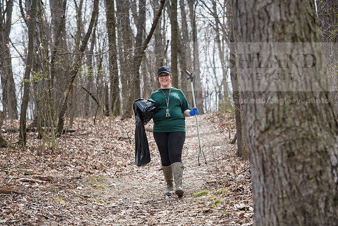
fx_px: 1268
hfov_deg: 15.2
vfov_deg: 10.2
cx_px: 169
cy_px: 113
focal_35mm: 135
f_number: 7.1
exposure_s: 1/250
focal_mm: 135
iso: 250
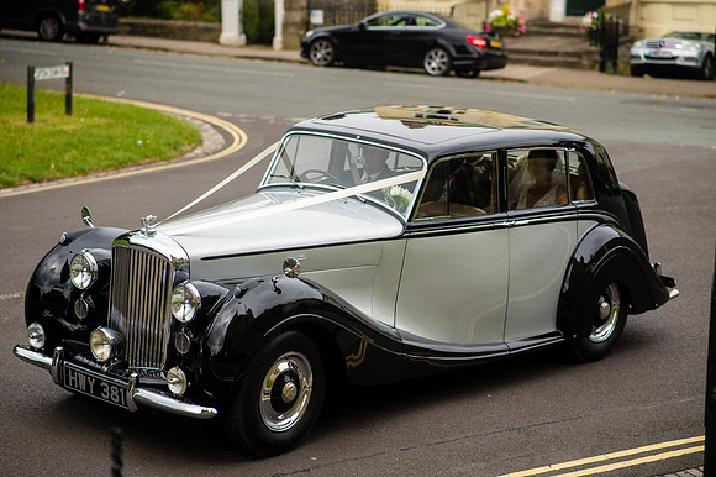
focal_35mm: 85
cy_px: 238
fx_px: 1690
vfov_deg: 16.1
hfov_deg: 23.9
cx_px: 358
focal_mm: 85
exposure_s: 1/2500
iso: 220
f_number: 2.8
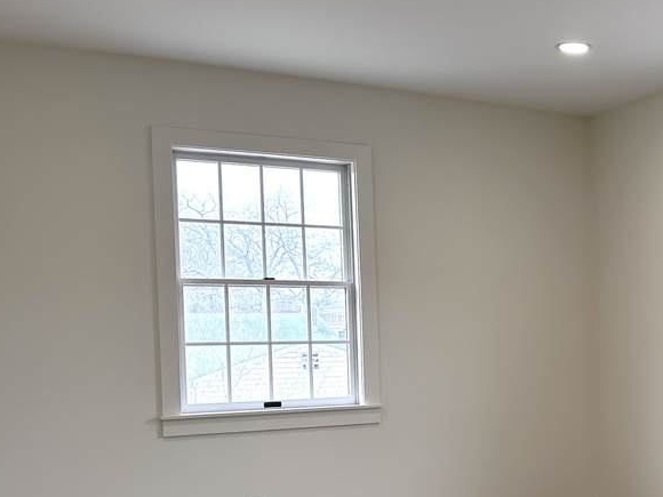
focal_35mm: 53
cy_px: 376
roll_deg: +0.6
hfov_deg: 33.1
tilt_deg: -2.8
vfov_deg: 27.1
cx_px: 664
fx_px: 1015
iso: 80
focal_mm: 6.86
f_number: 1.78
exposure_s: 1/298
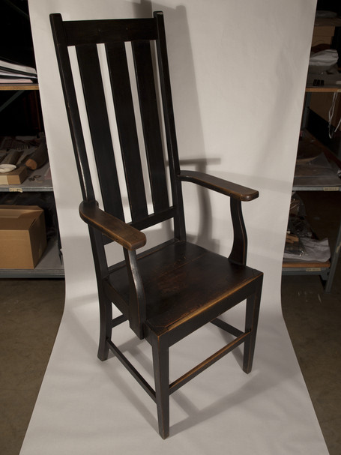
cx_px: 170
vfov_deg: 60.0
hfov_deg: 46.8
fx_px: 394
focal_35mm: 30
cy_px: 228
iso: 100
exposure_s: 1/40
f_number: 4
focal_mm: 15
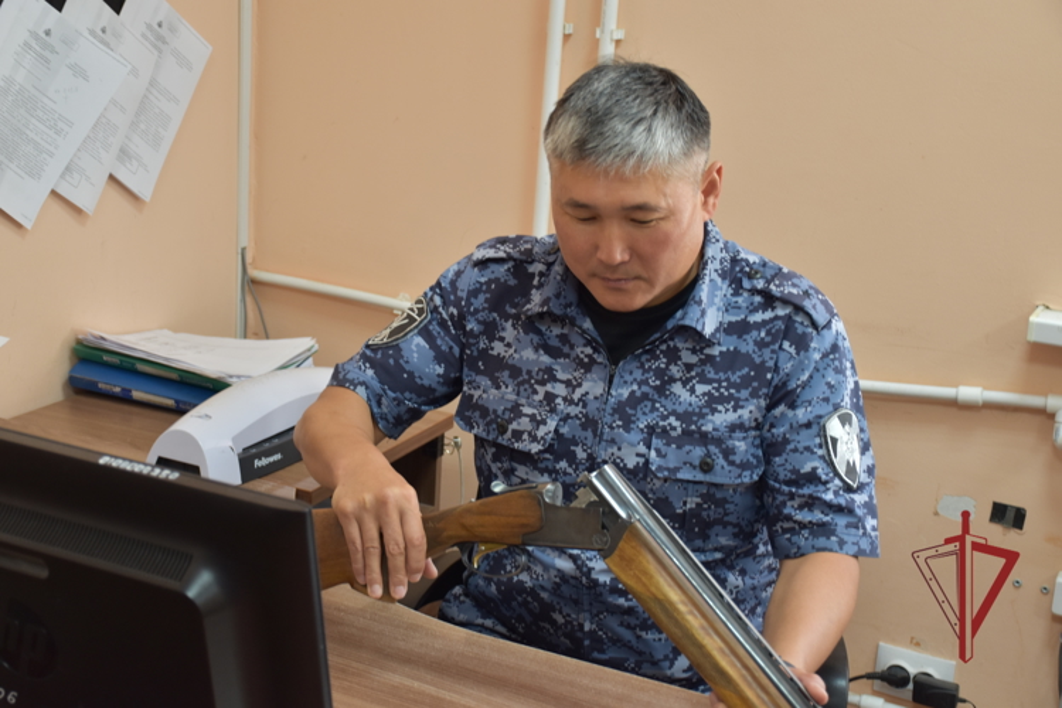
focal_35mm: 52
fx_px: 1549
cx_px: 531
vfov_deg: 25.8
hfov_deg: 37.9
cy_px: 354
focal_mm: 35
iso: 400
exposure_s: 1/60
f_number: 4.2
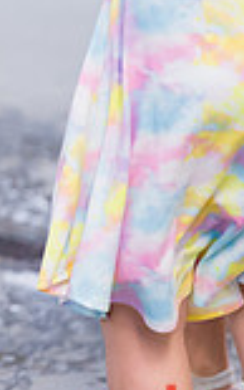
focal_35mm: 742
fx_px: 7887
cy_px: 29
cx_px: -385
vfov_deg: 2.8
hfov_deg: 1.8
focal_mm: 195
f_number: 3.2
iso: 800
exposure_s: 1/800
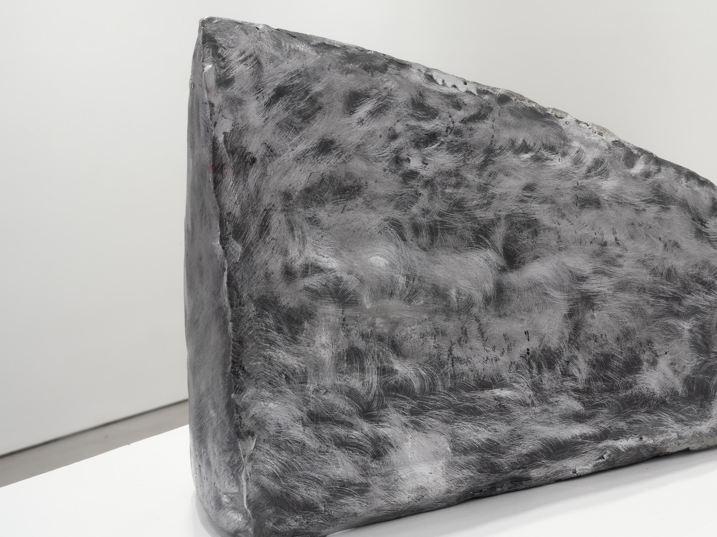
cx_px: 671
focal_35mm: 66
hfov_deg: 28.1
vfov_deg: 21.9
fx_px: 1367
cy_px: 99
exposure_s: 6
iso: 100
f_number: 22
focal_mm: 42.5
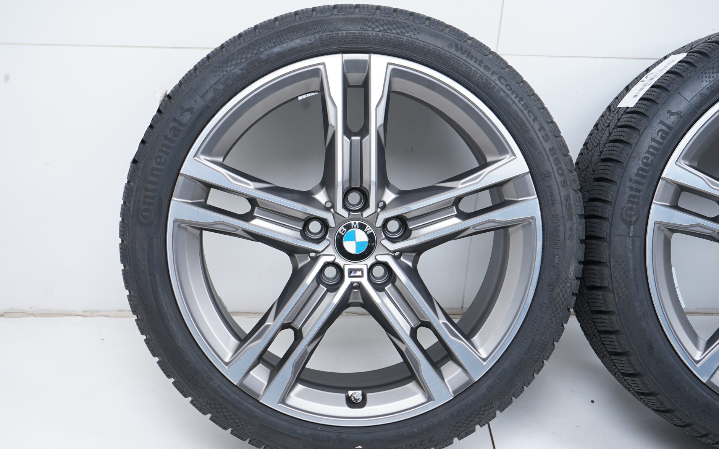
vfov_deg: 24.0
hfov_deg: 37.5
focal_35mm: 54
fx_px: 1058
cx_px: 362
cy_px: 235
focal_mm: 52
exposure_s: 1/125
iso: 250
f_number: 7.1
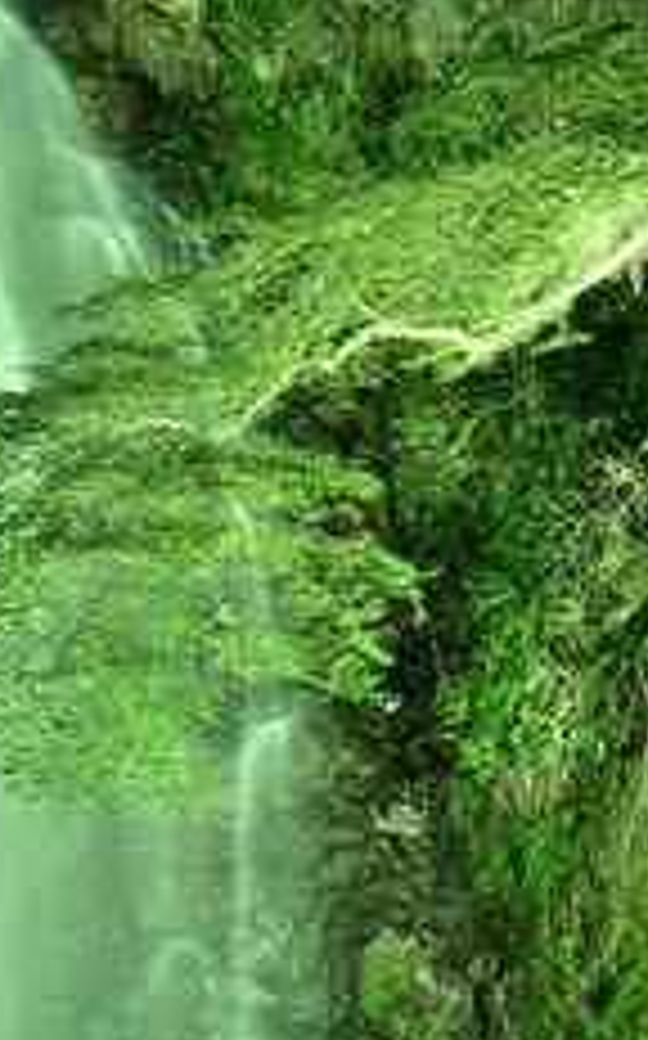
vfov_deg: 20.4
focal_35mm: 102
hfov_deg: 12.8
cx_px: 400
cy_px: 660
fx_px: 2888
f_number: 8
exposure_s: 2
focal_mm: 26
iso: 100
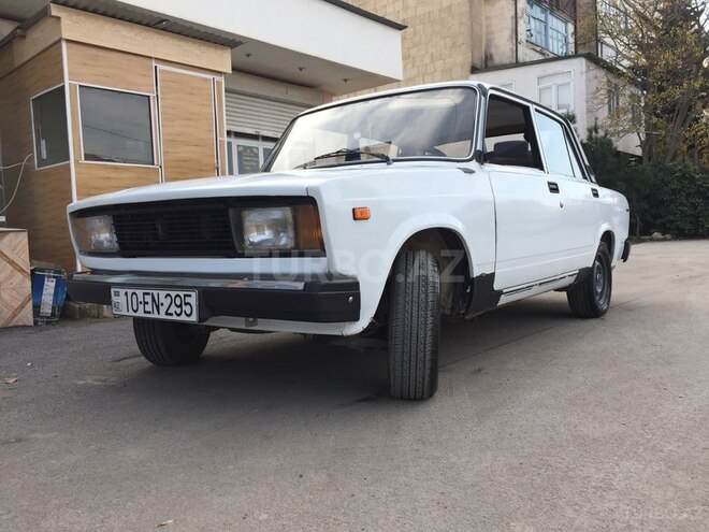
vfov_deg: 48.2
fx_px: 594
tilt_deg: -3.2
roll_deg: +2.8
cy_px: 266
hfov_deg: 61.7
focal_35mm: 29
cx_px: 354
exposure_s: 1/439
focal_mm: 4.15
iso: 32
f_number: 2.2
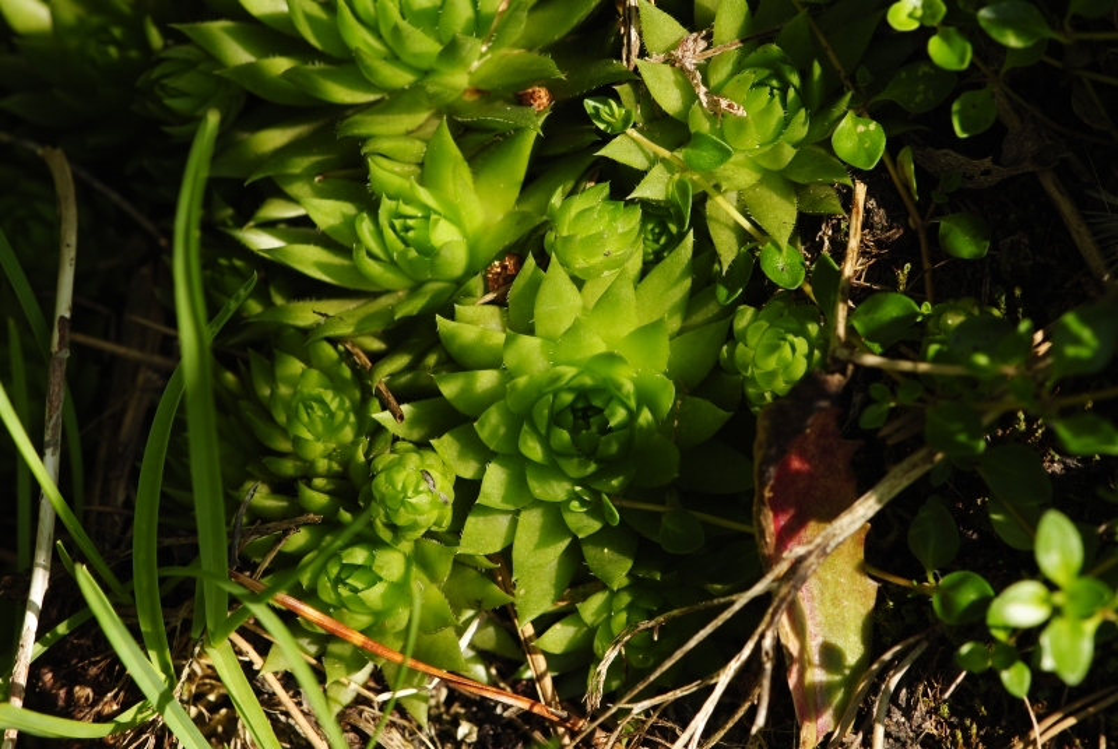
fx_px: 3965
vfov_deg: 10.8
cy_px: 374
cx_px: 559
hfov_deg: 16.0
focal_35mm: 128
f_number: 7.1
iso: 100
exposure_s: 1/160
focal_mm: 85
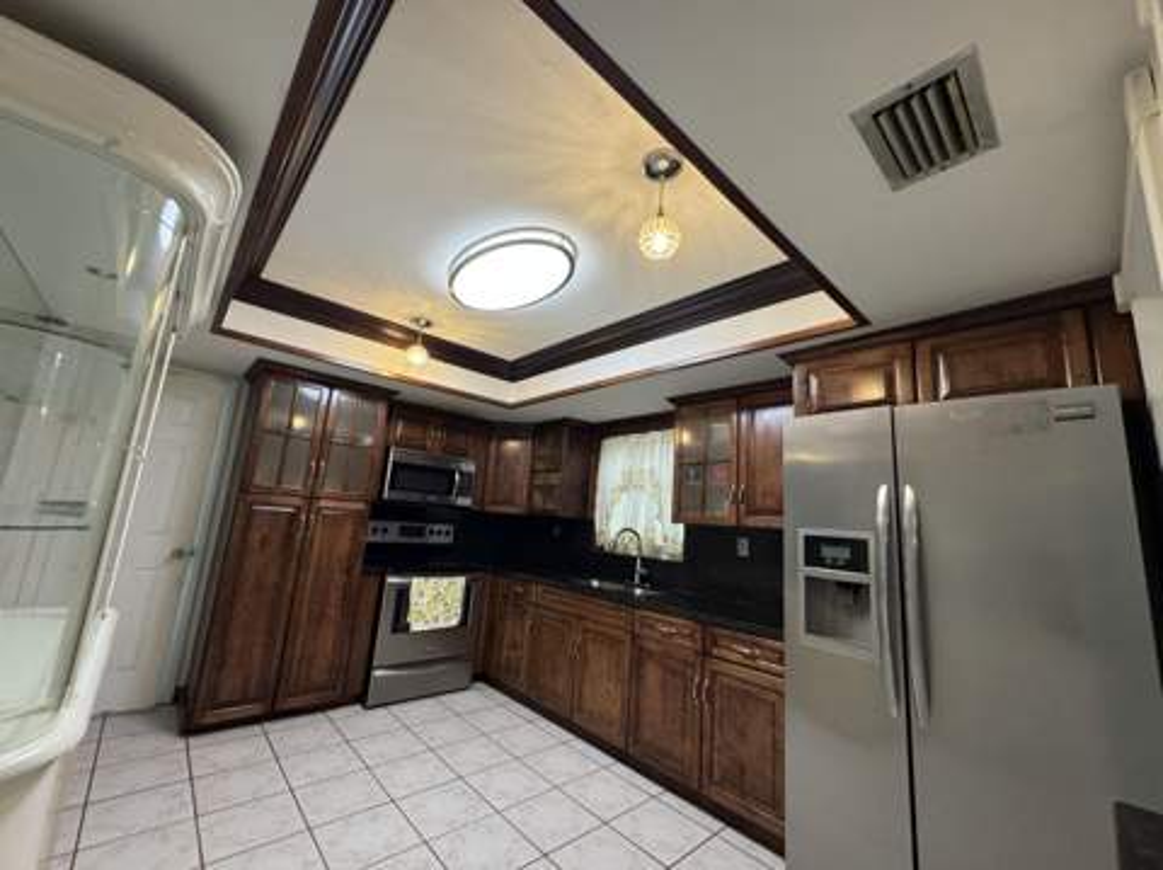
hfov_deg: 102.1
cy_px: 435
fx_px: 470
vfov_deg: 85.6
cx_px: 582
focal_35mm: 14
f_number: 2.2
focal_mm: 2.22
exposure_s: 1/60
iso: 250
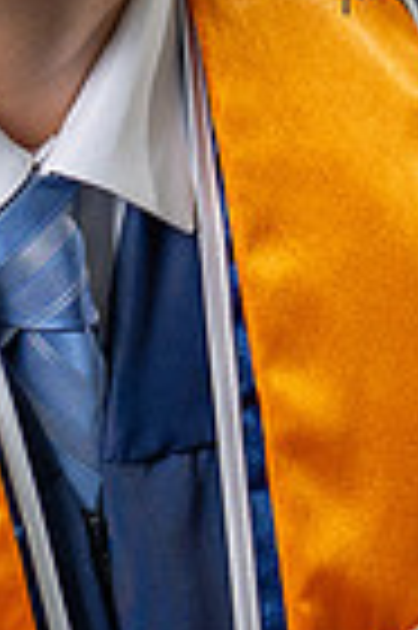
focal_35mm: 475
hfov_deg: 2.9
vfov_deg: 4.3
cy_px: 512
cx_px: -98
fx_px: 8293
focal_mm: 55
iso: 200
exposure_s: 1/200
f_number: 4
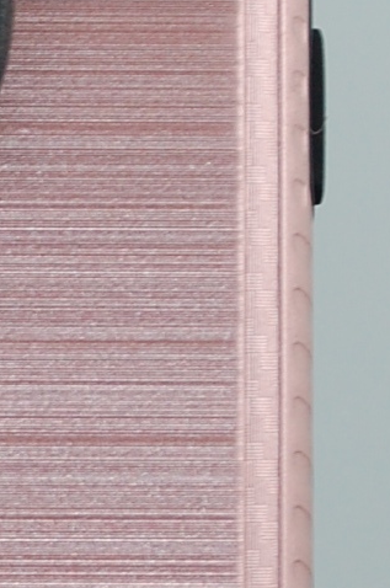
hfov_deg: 5.3
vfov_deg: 8.1
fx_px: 4159
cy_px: 183
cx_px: -170
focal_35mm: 255
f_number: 5.3
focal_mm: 36
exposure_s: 1/40
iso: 400
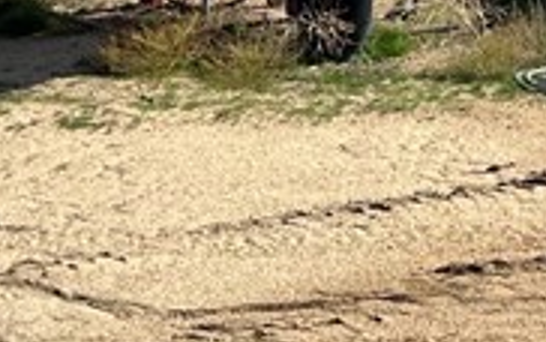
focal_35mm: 155
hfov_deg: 13.4
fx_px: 2308
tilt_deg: -1.3
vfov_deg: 7.7
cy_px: -543
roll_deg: +0.6
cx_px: 417
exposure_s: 1/5076
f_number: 1.5
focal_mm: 5.7
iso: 50
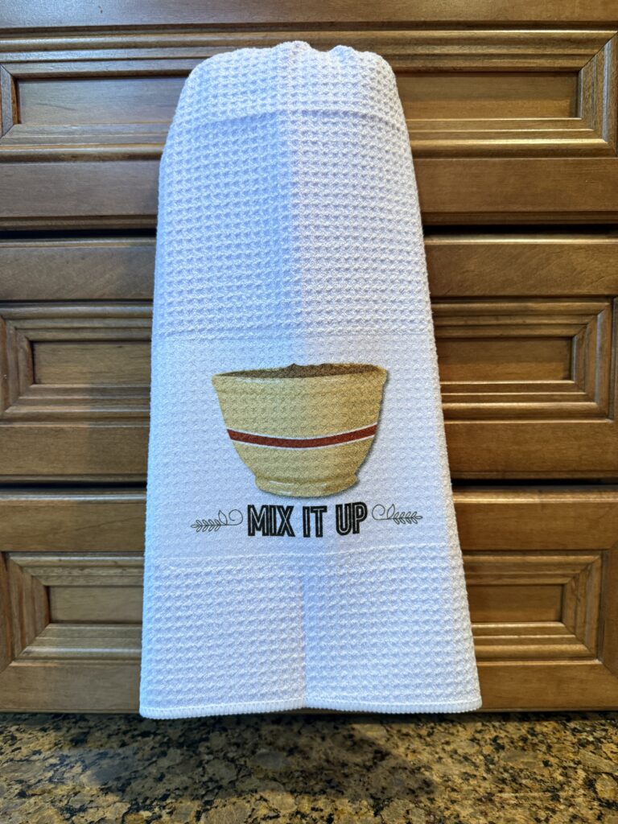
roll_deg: +0.7
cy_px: 412
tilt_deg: -5.9
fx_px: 571
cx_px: 309
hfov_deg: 56.8
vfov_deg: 71.6
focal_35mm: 24
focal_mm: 6.76
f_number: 1.78
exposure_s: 1/60
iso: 320
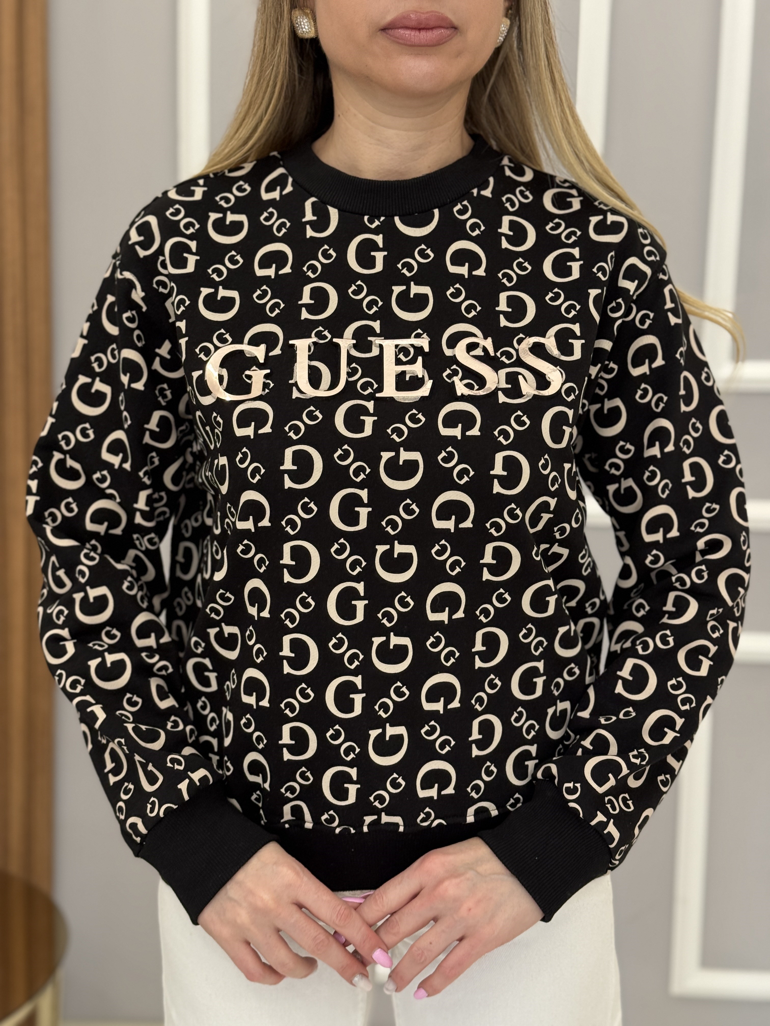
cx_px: 385
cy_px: 513
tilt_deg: -5.9
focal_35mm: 48
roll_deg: -1.7
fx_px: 1424
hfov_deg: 30.3
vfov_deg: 39.7
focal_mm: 6.76
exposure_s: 1/147
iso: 160
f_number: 1.78
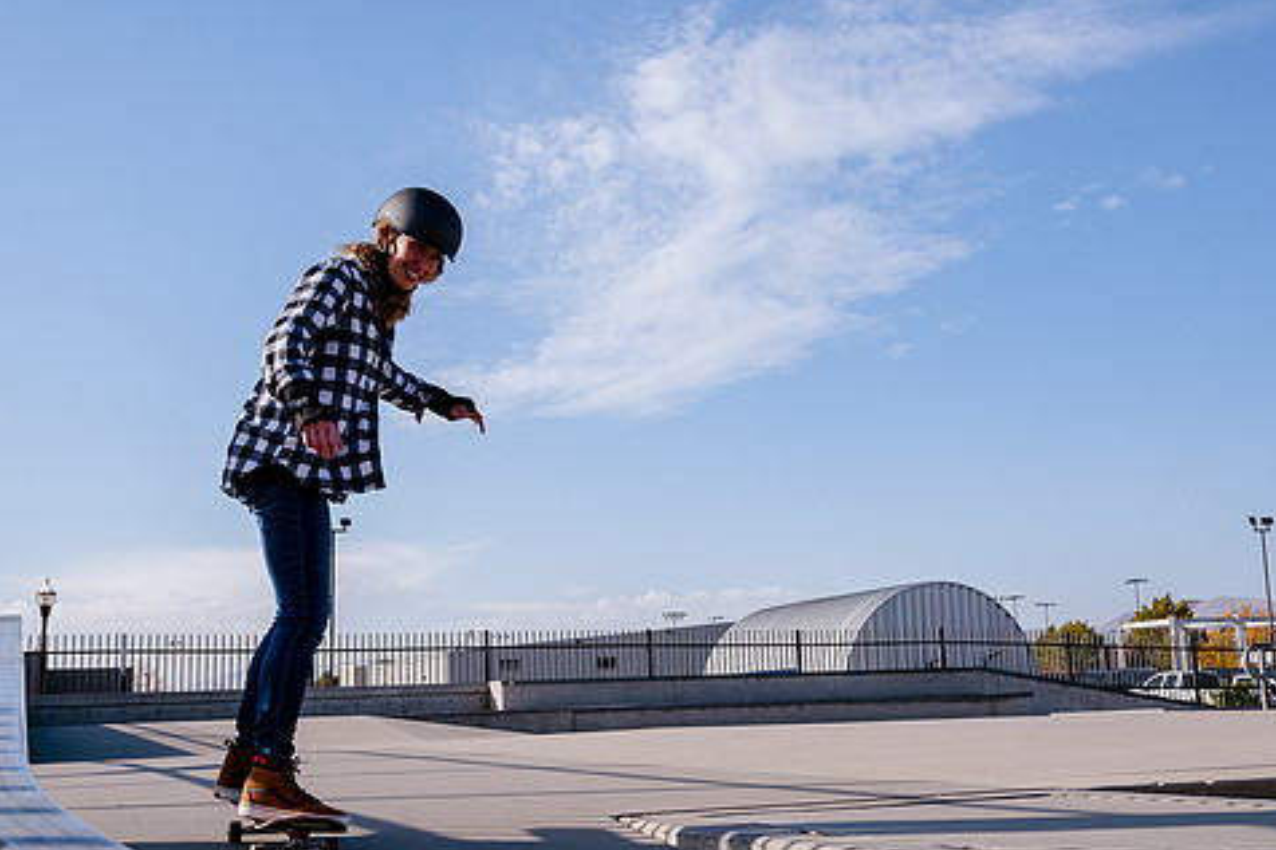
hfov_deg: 43.6
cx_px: 678
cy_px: 425
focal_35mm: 45
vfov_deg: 29.8
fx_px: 1594
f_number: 10
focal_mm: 30
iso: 200
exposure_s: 1/640
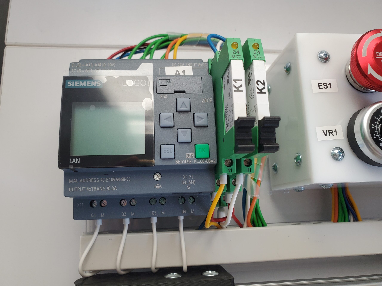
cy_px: 143
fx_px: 287
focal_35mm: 26
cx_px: 191
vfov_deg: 53.1
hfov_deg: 67.3
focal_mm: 4.3
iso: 160
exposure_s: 1/100
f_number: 2.4
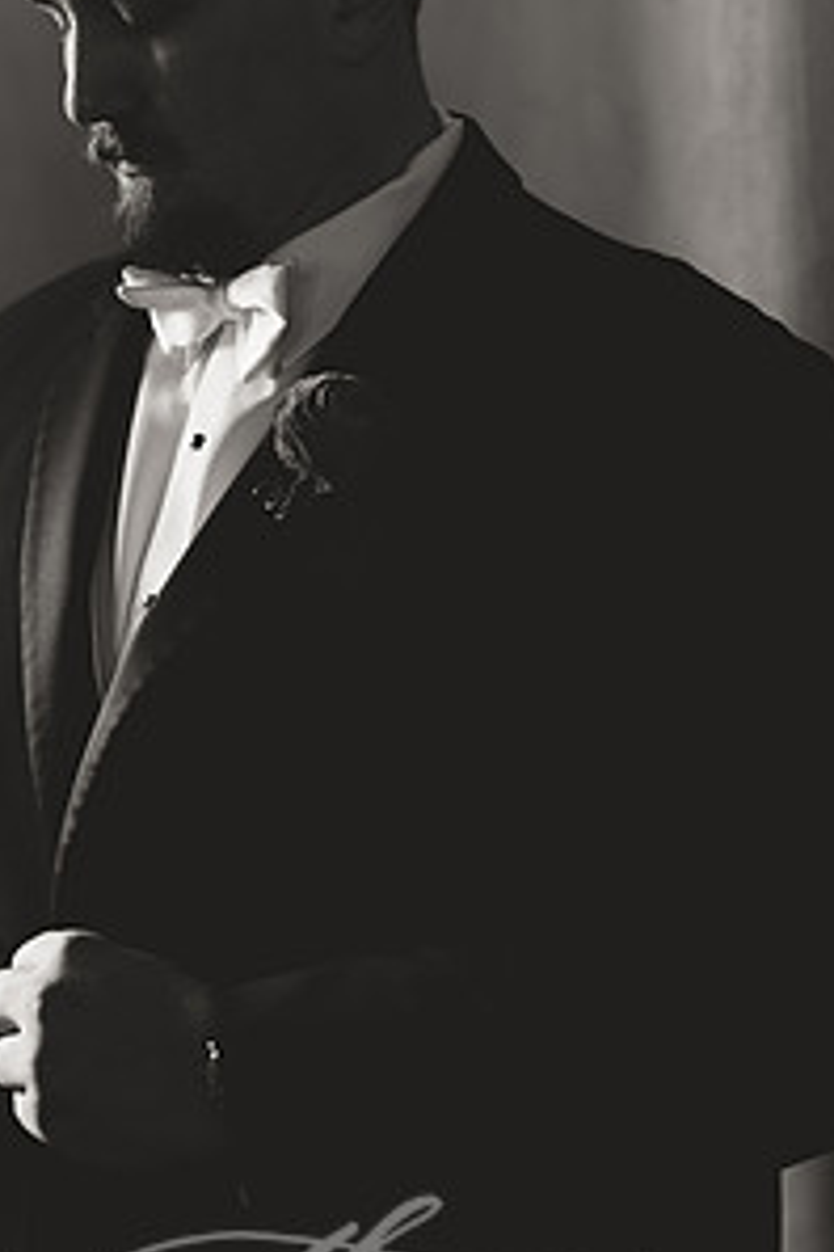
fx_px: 4482
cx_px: 316
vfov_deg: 15.9
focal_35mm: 129
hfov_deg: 10.6
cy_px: 544
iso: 800
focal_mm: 85
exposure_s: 1/200
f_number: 2.2
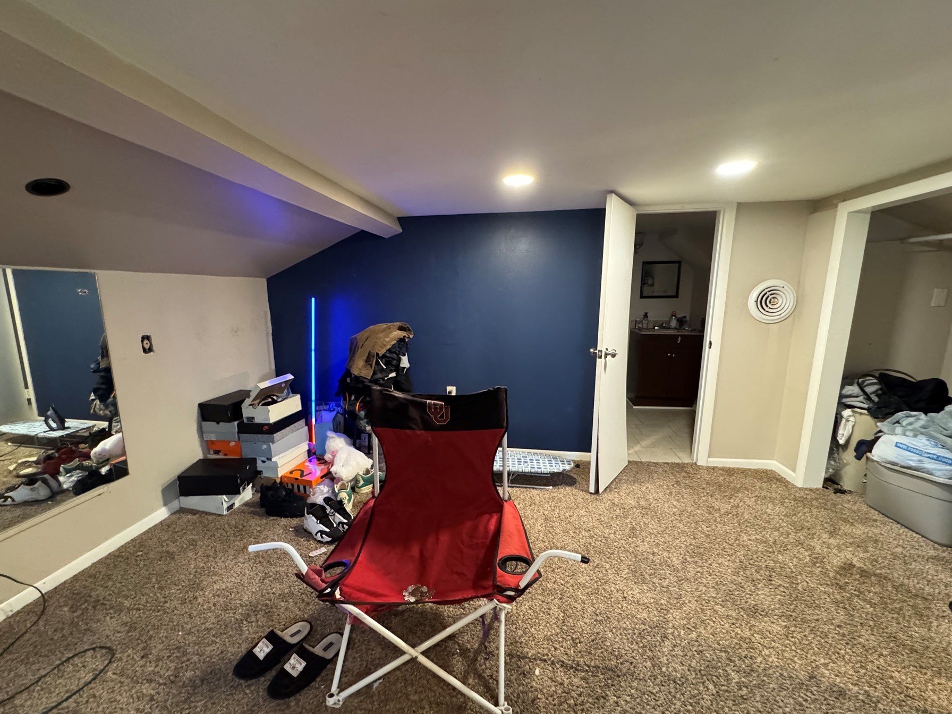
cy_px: 373
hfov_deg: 98.1
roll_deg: +0.2
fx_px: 413
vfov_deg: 81.7
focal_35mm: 15
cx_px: 451
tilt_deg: -12.1
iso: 1000
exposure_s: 1/60
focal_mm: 2.22
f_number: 2.2
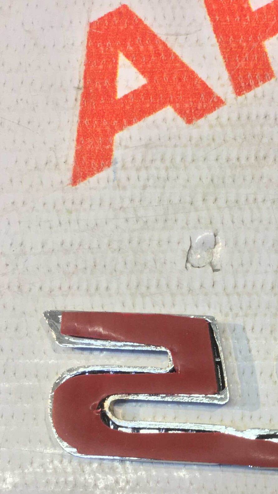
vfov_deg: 39.0
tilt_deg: -80.3
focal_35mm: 51
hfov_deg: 22.6
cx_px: 279
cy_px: 398
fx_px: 668
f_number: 2.2
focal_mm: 4.15
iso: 32
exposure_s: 1/33
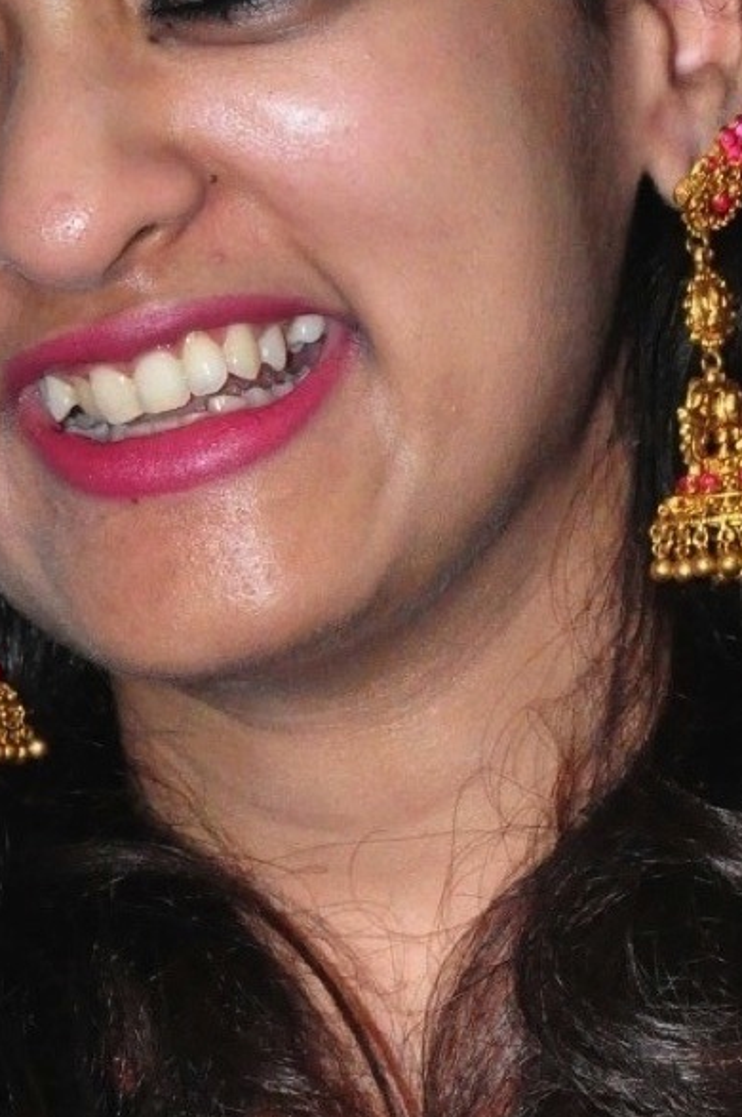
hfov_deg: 2.8
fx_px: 15015
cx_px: 131
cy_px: 961
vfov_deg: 4.3
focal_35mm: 485
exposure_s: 1/125
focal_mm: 105
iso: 3200
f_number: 5.6
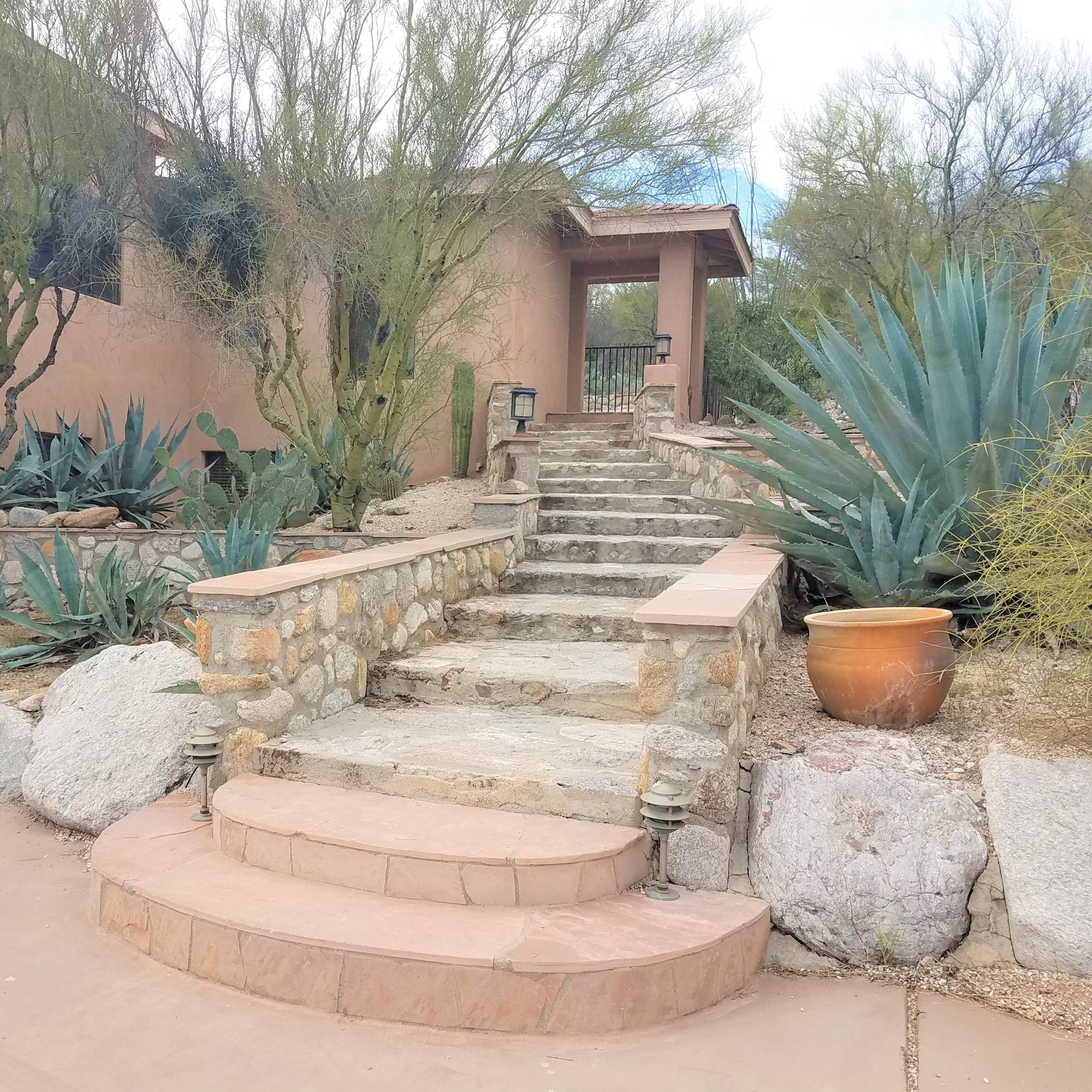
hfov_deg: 51.9
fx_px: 1106
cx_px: 400
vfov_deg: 52.5
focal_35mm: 31
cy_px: 546
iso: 40
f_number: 1.7
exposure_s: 1/1268
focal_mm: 4.2
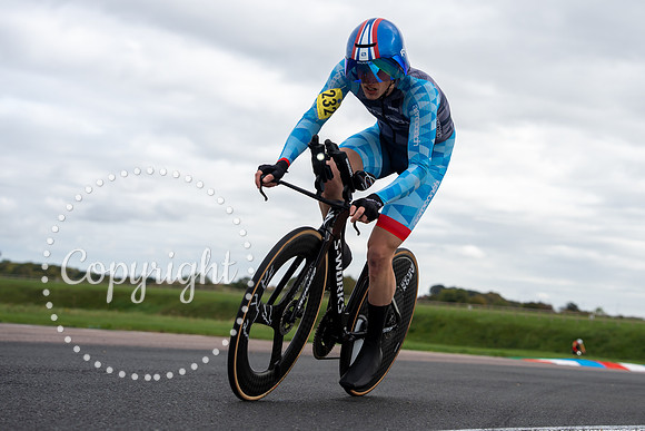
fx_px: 1442
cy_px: 189
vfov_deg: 17.0
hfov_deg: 25.1
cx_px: 419
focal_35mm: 80
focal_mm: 62
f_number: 3.5
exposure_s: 1/1000
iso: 100
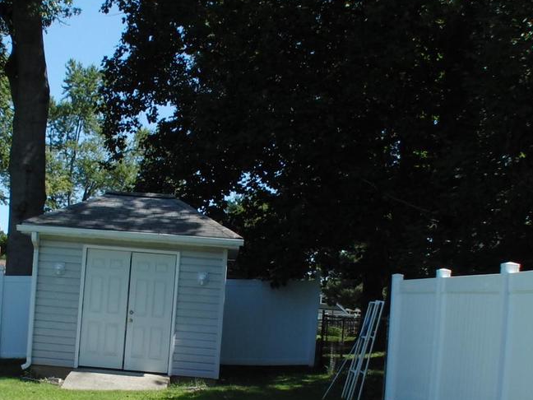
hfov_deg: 24.3
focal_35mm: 80
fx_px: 1232
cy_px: 314
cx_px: 183
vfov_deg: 18.3
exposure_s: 1/500
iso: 100
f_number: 4.2
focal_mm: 7.3
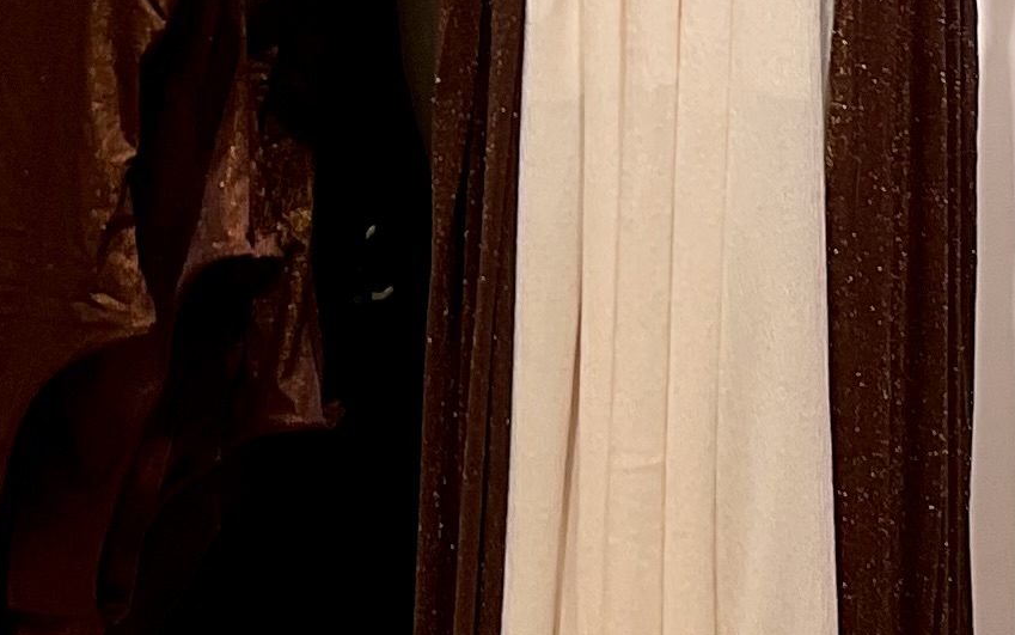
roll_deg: -0.4
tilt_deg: -3.0
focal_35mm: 146
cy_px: -195
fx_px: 4039
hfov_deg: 14.2
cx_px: 135
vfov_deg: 8.8
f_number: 1.8
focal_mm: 3
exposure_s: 1/100
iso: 20
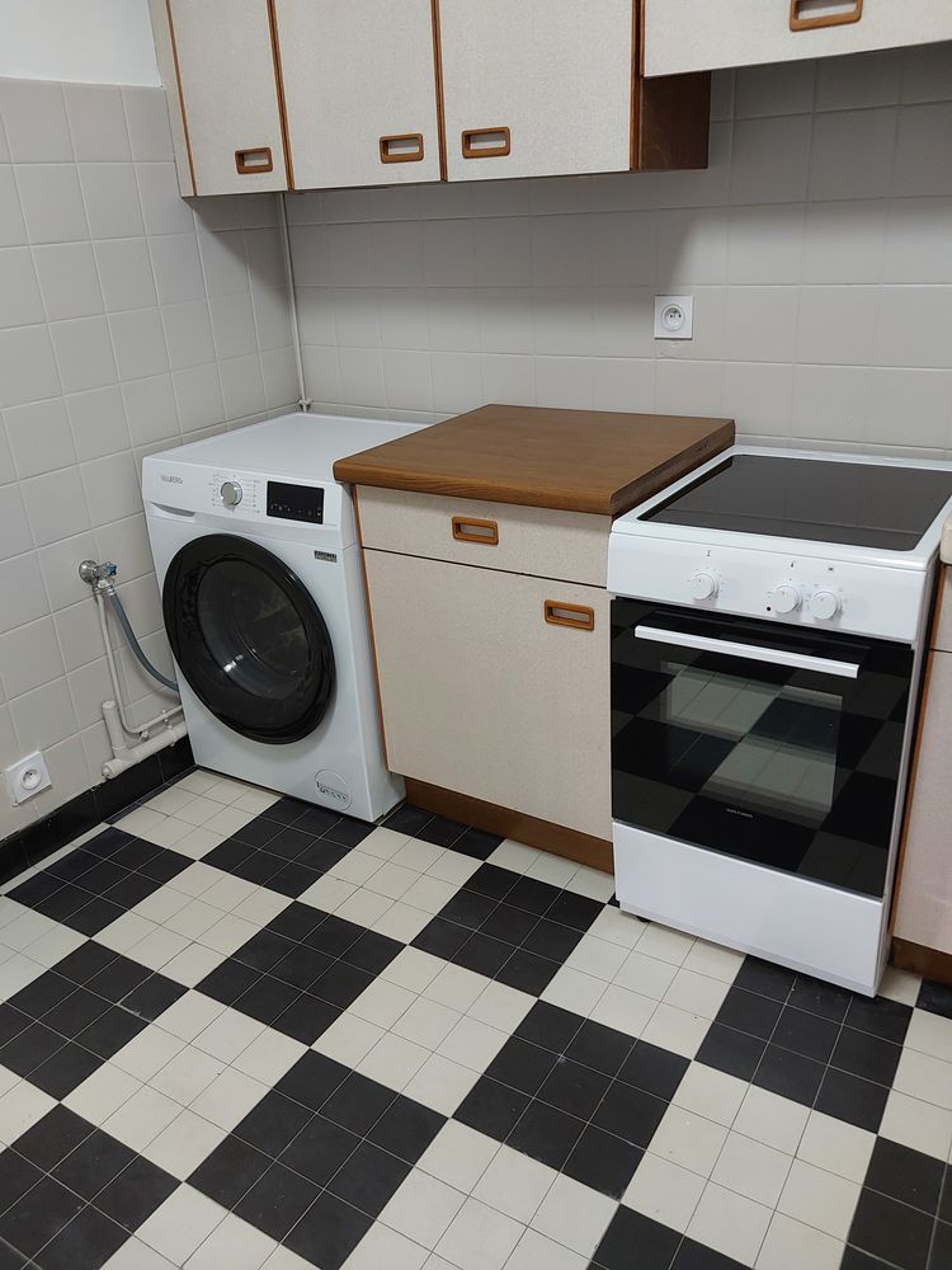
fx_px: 1100
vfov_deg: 60.0
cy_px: 635
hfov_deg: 46.8
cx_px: 476
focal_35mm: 30
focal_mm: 4.6
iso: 250
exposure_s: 1/50
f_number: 1.8
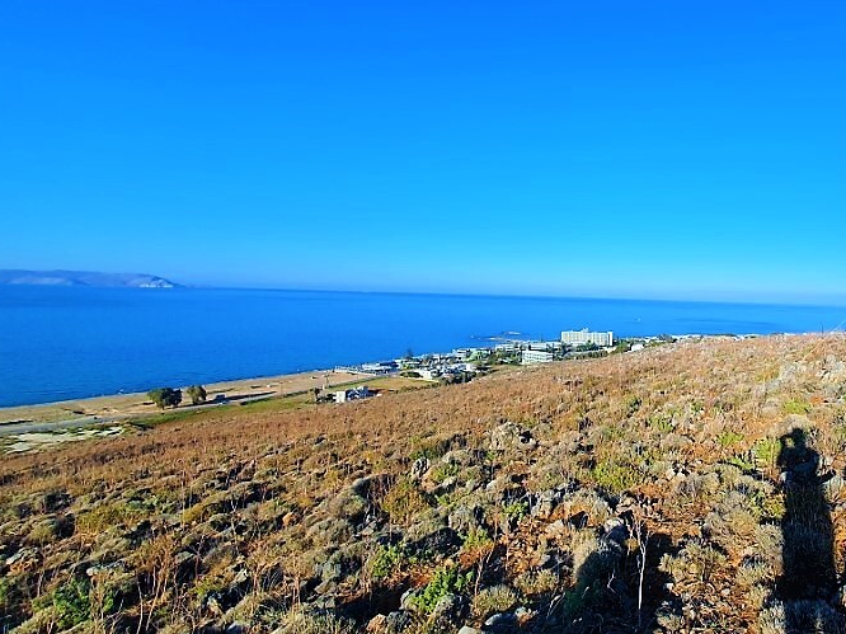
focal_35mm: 20
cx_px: 633
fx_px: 489
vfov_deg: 65.9
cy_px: 311
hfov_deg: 75.9
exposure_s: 1/834
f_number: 2.2
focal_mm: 1.8
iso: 50
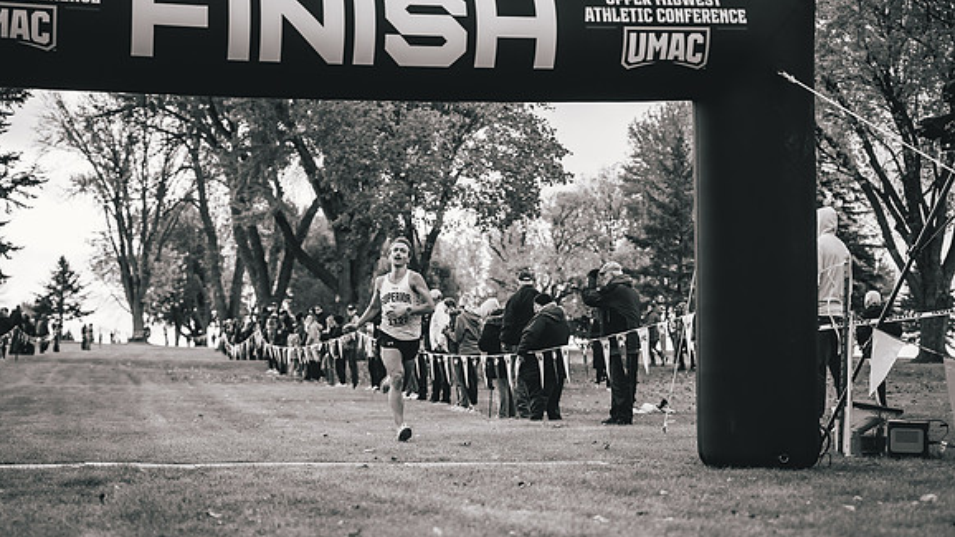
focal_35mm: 67
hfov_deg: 31.4
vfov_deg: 18.0
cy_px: 320
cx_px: 424
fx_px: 1696
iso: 200
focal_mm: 52
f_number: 2
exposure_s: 1/3200
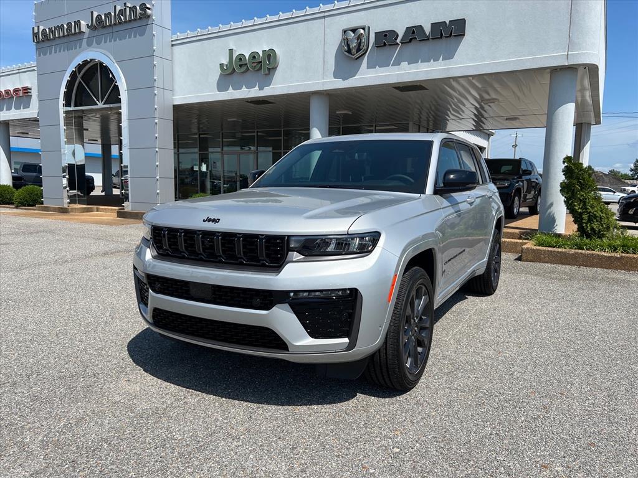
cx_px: 319
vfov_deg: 53.1
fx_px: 479
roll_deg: -1.4
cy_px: 239
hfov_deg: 67.3
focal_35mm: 26
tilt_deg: -7.5
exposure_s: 1/4630
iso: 50
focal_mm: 5.7
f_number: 1.5
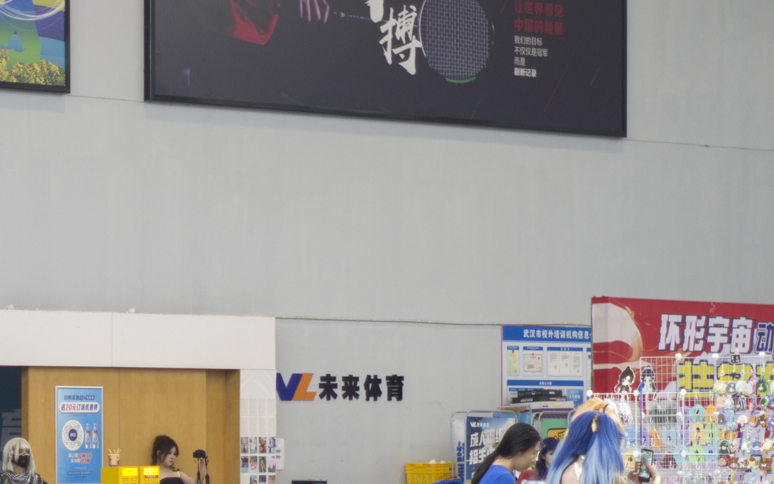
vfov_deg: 6.9
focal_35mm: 190
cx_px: 52
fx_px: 4008
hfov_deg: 11.0
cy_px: 459
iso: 200
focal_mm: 55
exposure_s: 1/125
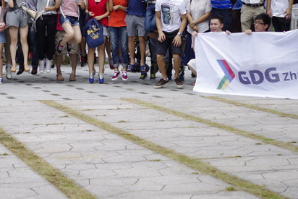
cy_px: 18
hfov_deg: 20.0
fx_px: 836
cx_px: 61
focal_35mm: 101
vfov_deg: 13.4
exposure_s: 1/2000
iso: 100
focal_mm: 35
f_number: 2.4
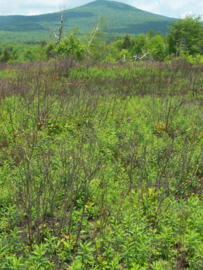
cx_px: 114
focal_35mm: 55
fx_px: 430
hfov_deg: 26.5
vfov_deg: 34.4
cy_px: 79
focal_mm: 6.3
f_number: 5.6
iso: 400
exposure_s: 1/1600
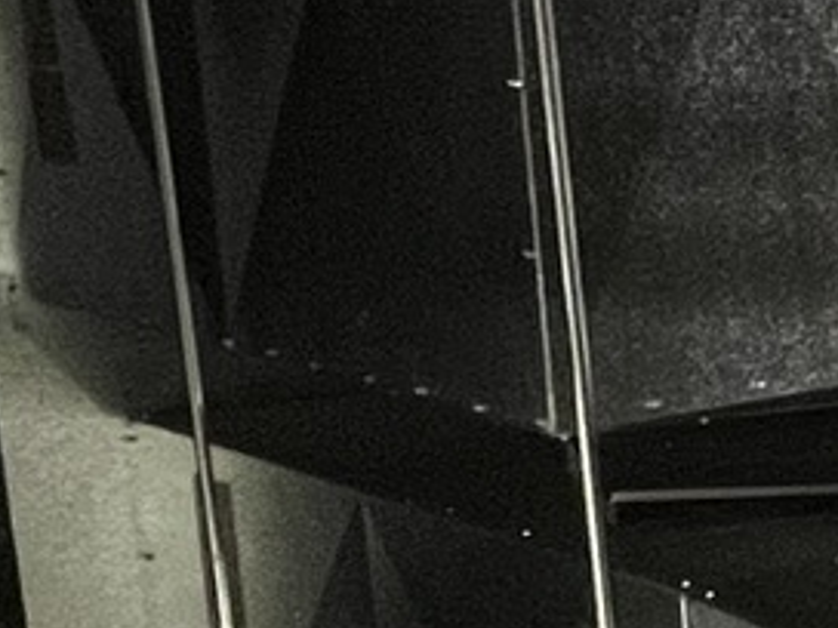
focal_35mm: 98
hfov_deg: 14.5
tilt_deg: -10.7
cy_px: 499
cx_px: 1913
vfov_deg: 15.0
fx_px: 2372
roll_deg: +0.9
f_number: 1.8
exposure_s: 1/50
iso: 200
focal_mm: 1.57
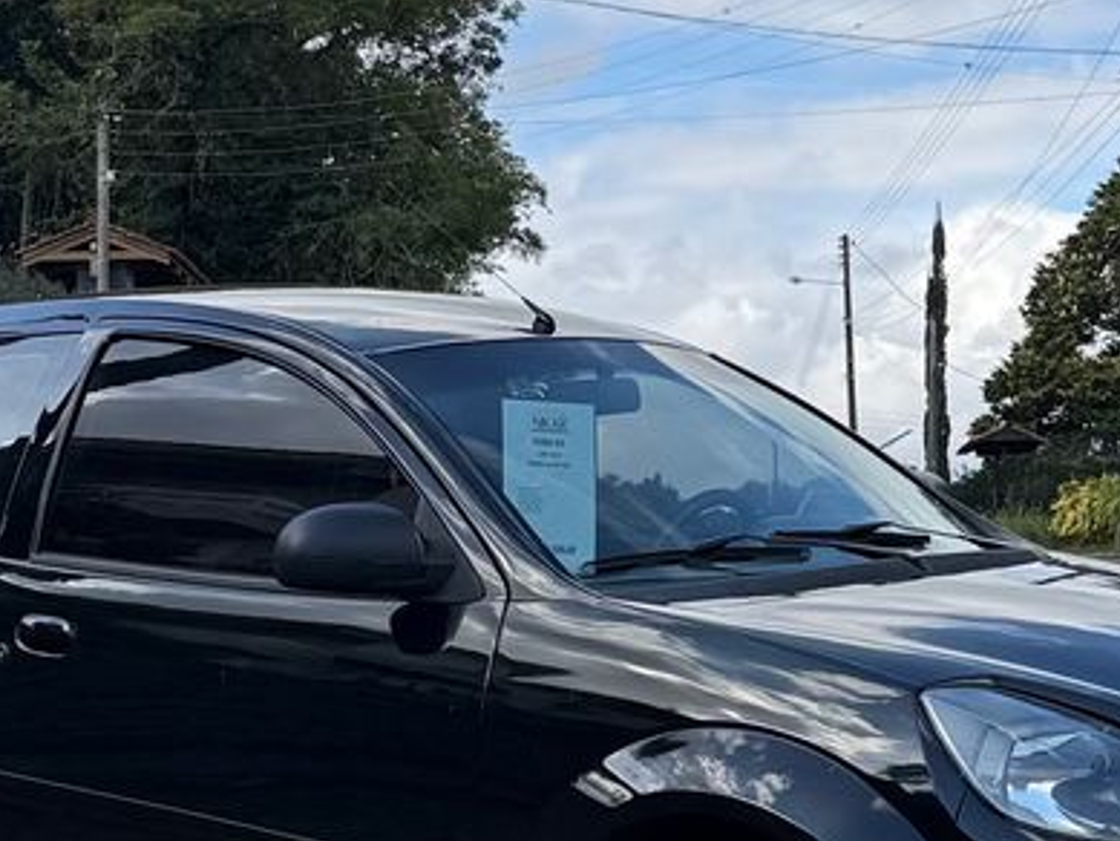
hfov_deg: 38.2
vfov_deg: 28.7
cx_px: 556
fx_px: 1618
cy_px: 616
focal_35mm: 50
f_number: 1.78
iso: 80
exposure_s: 1/2801
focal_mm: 6.76
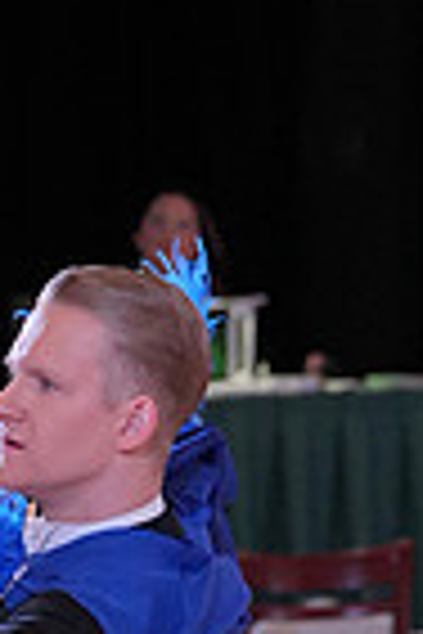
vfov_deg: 5.2
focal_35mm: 391
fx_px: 6891
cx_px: 25
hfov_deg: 3.5
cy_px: 1021
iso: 2500
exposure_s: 1/400
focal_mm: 95
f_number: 4
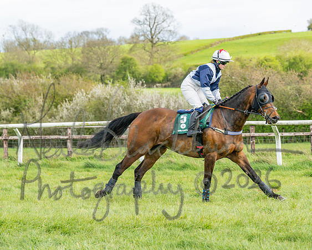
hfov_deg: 12.7
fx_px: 1404
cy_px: 125
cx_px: 157
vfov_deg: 10.1
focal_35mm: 152
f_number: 4
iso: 400
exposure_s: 1/2500
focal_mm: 90
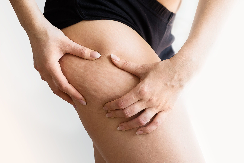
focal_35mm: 83
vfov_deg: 16.5
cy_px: 82
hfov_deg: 24.5
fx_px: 563
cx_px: 122
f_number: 5
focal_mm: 55
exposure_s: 1/125
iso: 500
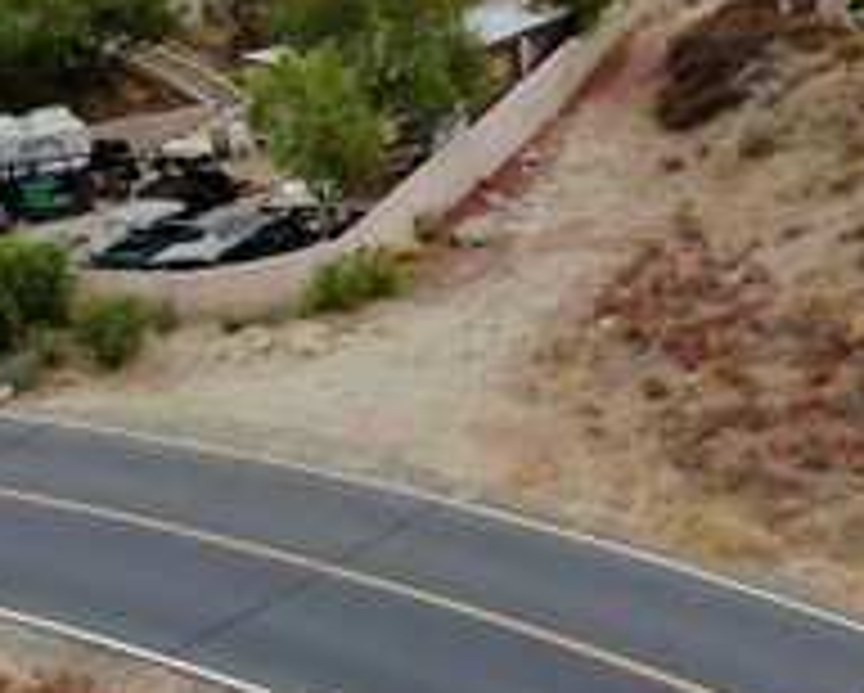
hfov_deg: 20.9
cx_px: 1278
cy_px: 32
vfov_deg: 19.2
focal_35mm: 78
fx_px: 1997
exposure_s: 1/800
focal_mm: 4.39
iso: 100
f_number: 2.8
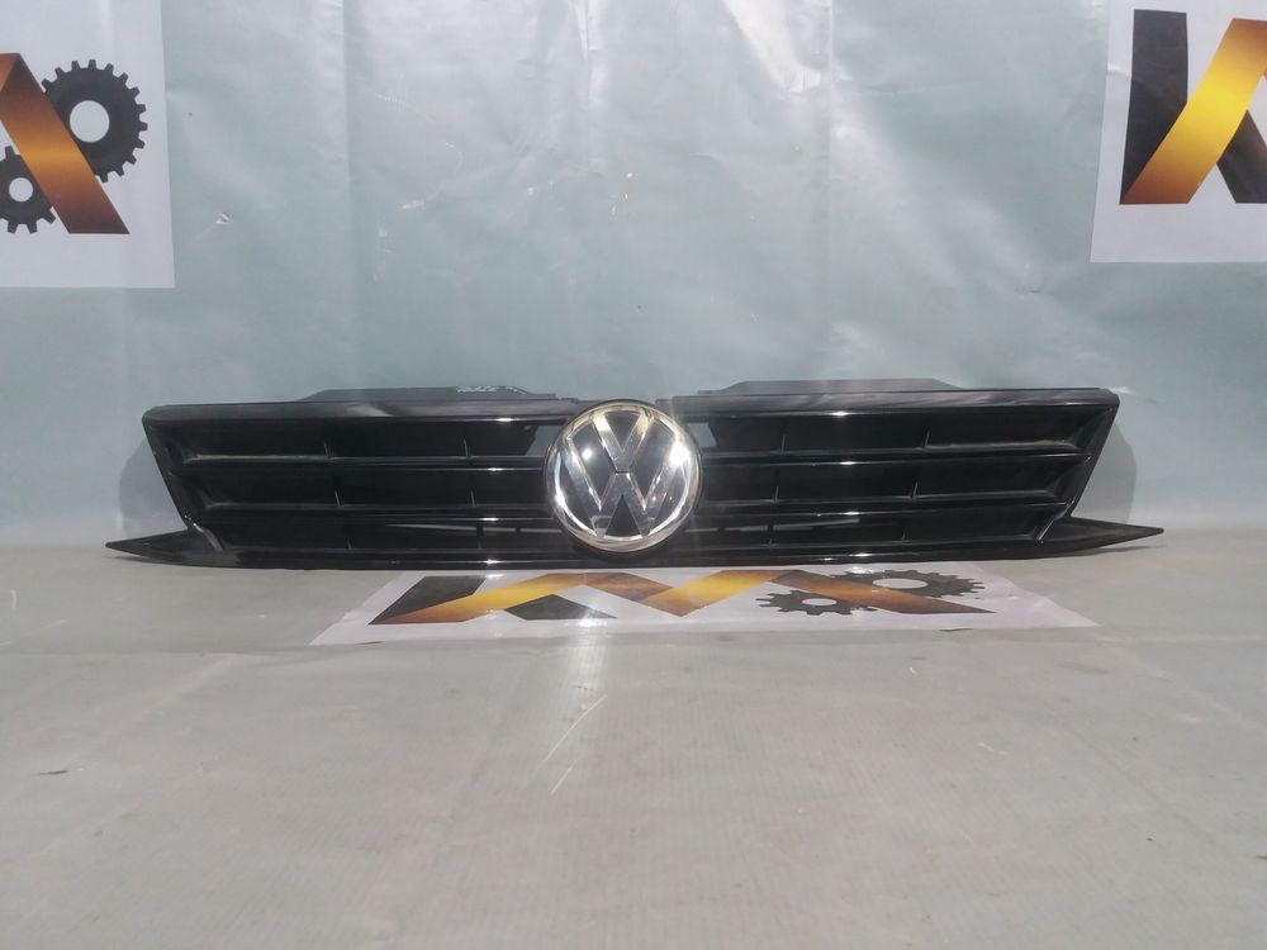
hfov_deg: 63.4
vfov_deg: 49.7
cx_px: 634
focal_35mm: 28
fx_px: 1025
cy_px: 475
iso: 160
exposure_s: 1/17
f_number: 1.9
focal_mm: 3.7
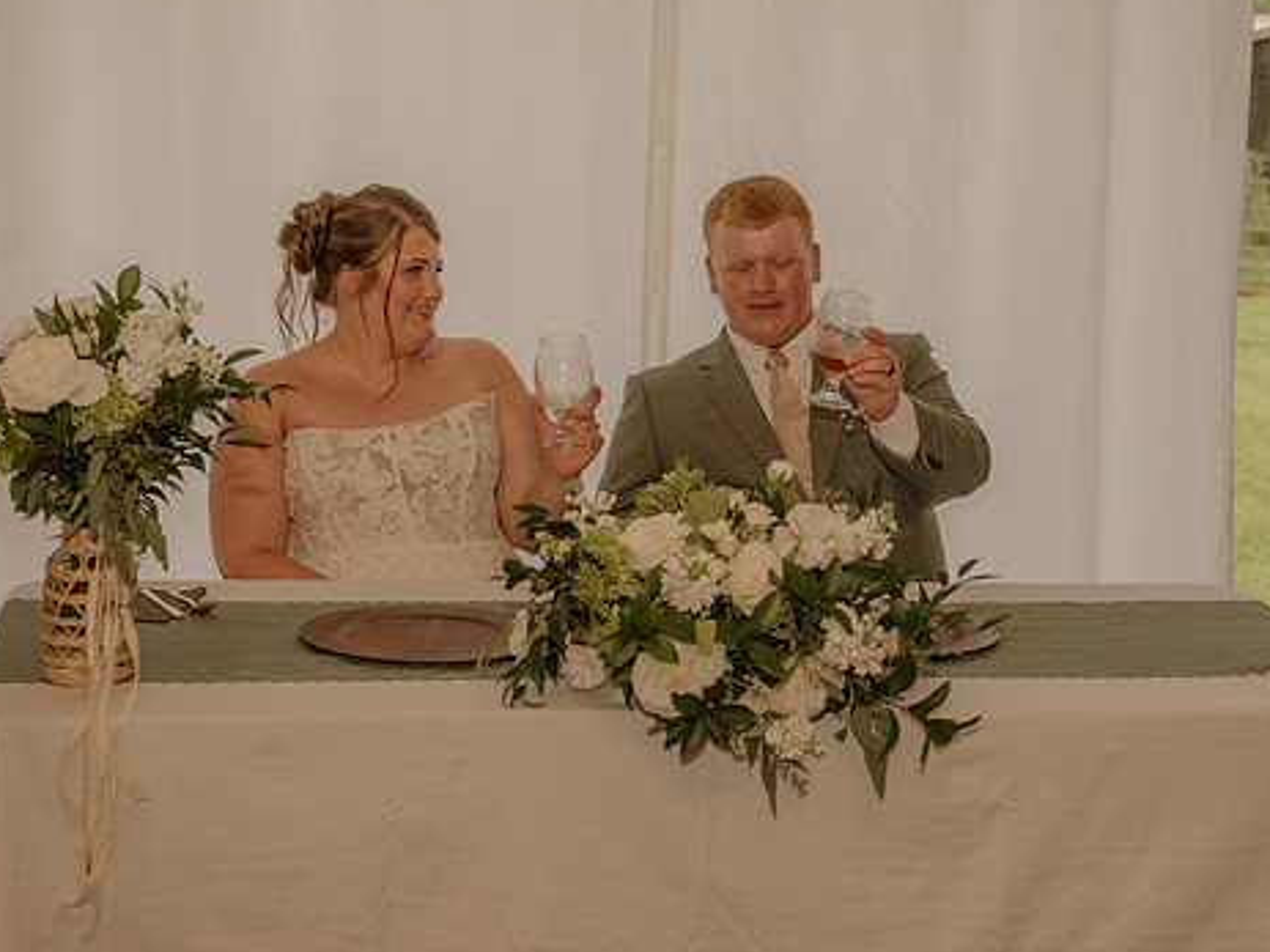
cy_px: 443
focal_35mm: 68
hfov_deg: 28.6
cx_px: 690
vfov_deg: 21.6
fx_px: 2494
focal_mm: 49
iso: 500
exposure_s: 1/200
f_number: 4
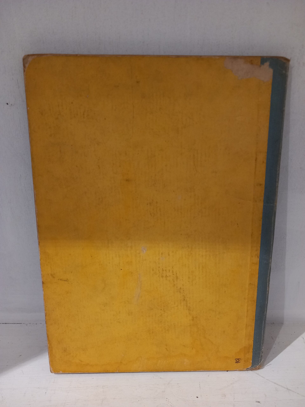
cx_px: 152
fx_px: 317
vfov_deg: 65.3
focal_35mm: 27
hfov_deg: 51.4
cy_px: 204
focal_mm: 4
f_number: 1.8
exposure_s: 1/25
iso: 200
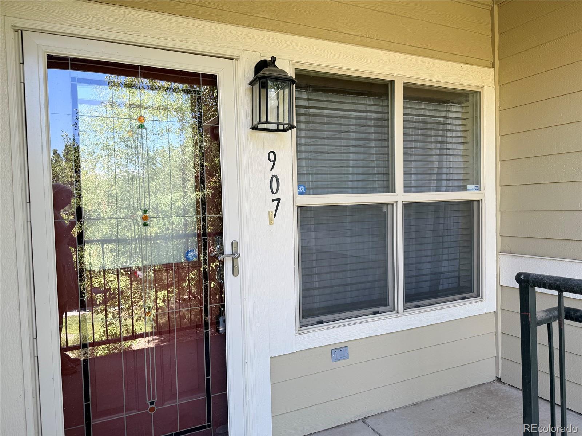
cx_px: 291
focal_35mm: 24
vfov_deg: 56.8
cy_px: 218
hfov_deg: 71.6
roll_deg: +2.2
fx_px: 404
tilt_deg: -2.4
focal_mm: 6.76
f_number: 1.78
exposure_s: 1/199
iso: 64
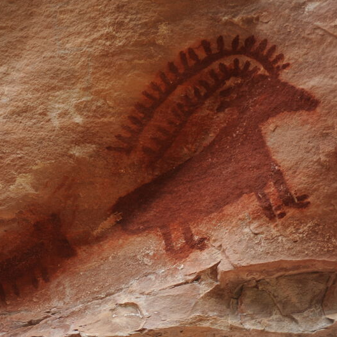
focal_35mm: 77
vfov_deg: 22.5
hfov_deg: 22.4
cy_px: 168
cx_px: 118
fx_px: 848
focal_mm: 60
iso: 400
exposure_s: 1/50
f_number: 4.2
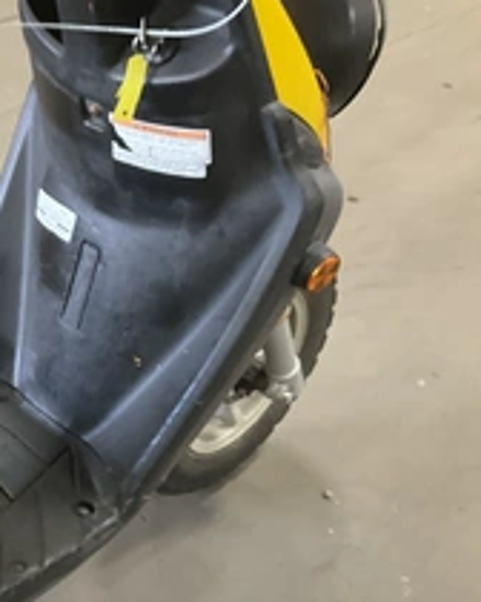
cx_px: -11
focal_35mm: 54
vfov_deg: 34.5
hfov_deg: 26.5
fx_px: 961
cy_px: 396
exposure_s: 1/40
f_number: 1.8
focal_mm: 3
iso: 250
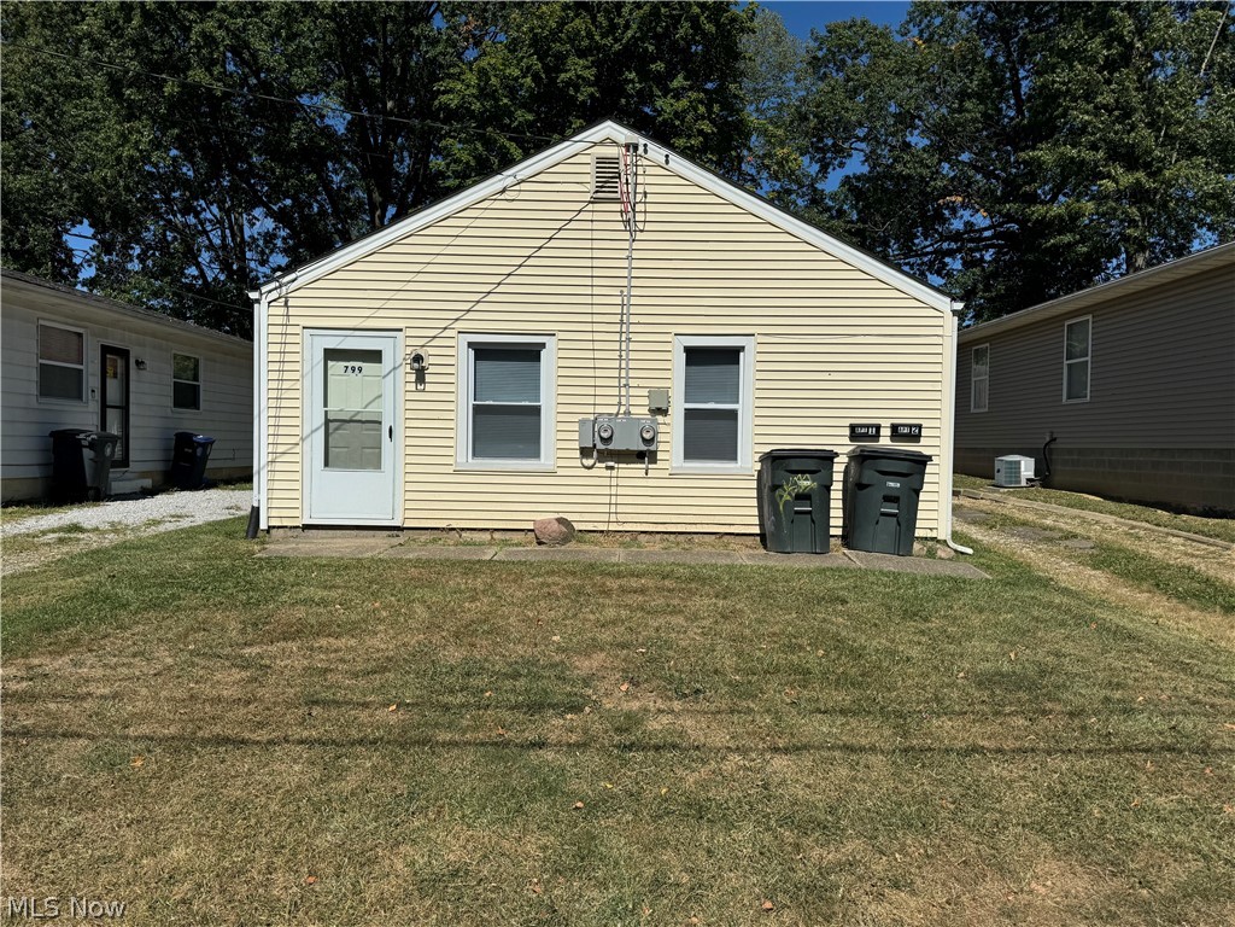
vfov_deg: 56.8
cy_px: 464
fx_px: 856
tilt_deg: +0.2
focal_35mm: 24
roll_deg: -0.8
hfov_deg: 71.6
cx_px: 618
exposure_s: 1/12346
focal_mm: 6.76
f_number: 1.78
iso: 80
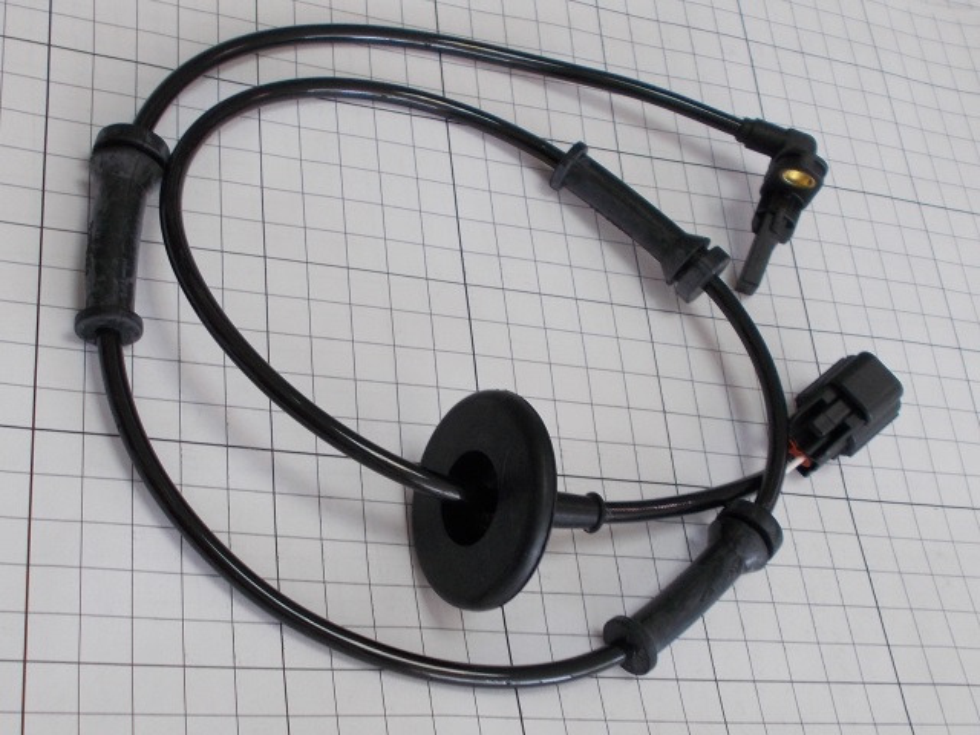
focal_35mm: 26
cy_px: 368
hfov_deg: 67.3
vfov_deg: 53.1
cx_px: 490
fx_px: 736
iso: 80
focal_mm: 4.6
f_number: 3.2
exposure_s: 1/25
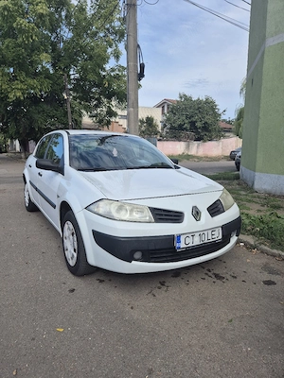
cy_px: 189
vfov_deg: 73.9
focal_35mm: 23
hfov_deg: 58.9
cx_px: 142
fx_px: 252
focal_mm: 5.4
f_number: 1.8
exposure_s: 1/1429
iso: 25
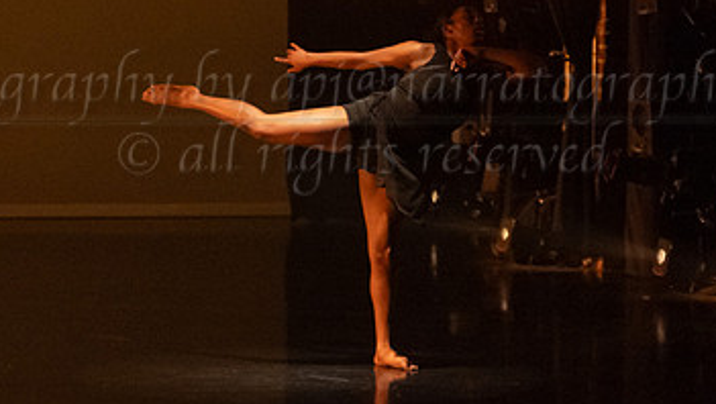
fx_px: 3002
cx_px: 419
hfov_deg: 13.6
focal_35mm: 158
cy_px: 111
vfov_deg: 7.7
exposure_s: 1/320
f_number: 3.2
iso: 4000
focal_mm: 71
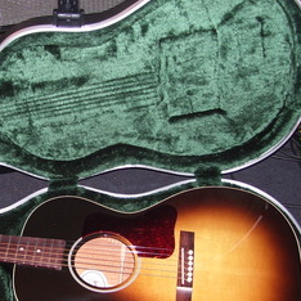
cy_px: 196
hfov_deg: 24.7
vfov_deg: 25.2
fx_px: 669
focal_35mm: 68
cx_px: 37
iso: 80
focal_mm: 6
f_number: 2.7
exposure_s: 1/60
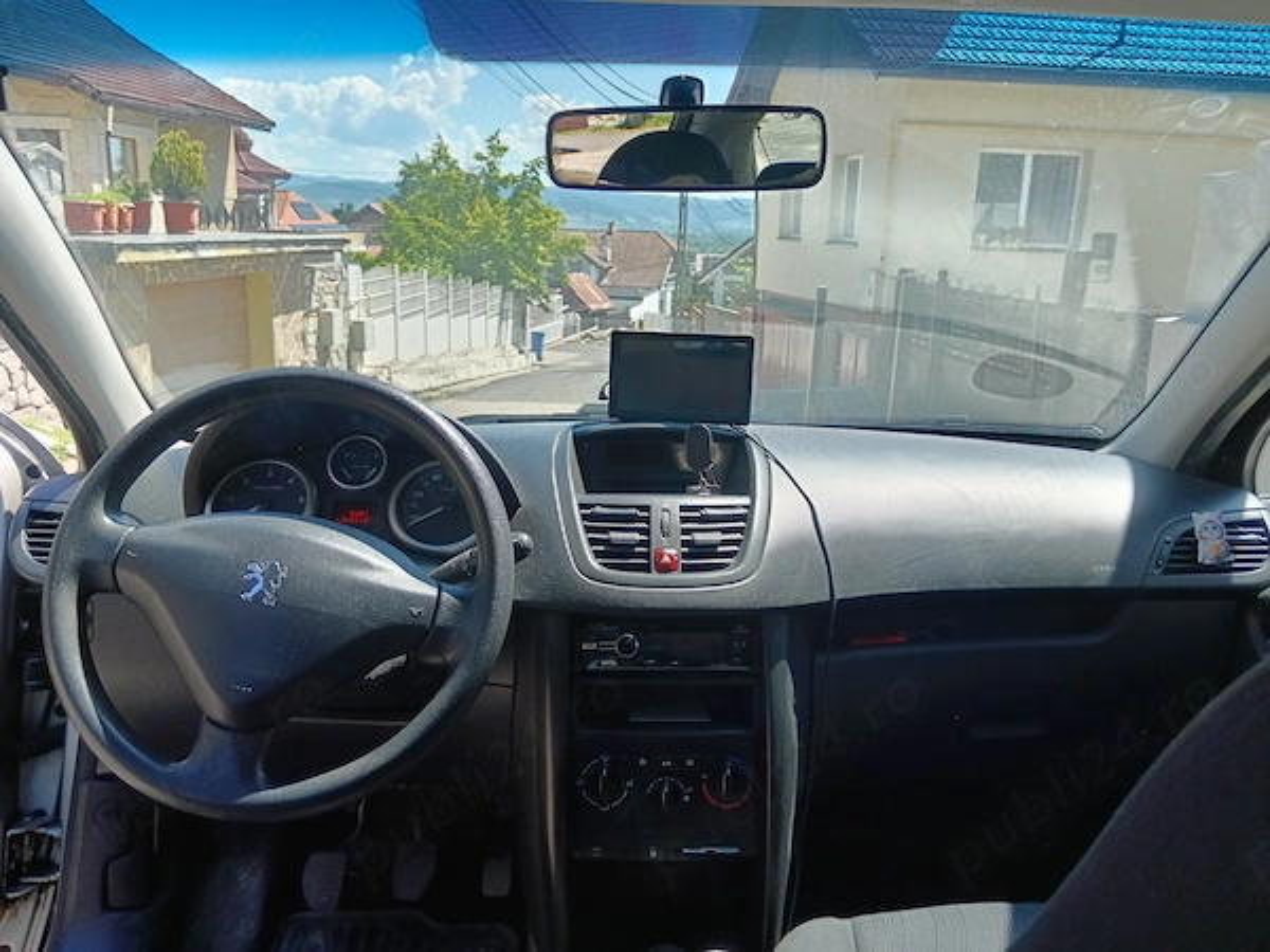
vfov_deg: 51.4
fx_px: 991
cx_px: 635
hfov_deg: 65.3
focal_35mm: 27
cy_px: 476
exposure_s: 1/212
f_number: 1.9
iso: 100
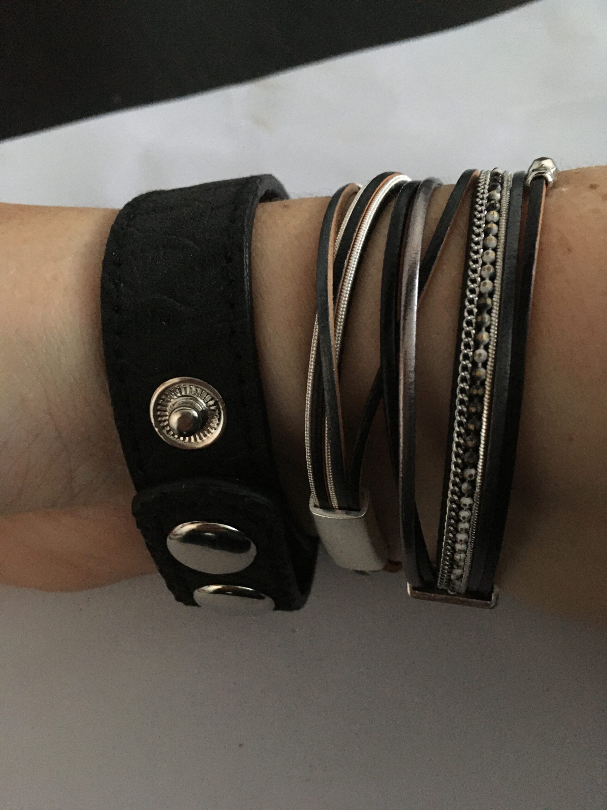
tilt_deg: -63.6
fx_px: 678
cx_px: 304
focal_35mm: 29
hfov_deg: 48.2
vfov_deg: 61.7
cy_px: 405
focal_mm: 4.15
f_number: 2.2
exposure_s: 1/17
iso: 400
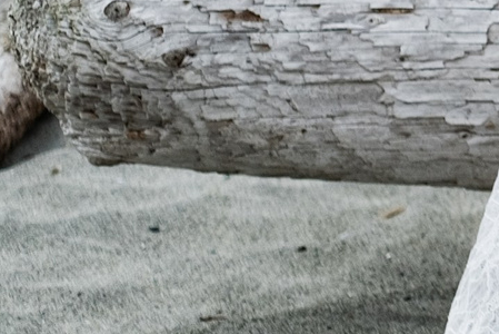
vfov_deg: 4.5
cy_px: -174
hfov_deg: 6.4
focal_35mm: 302
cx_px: 1311
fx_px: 4189
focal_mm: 35
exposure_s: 1/950
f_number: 2.8
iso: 160
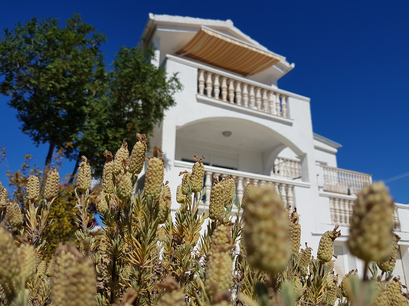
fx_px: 307
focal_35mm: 26
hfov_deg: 67.3
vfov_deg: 53.1
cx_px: 204
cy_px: 153
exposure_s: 1/4592
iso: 40
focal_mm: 4.2
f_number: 1.7
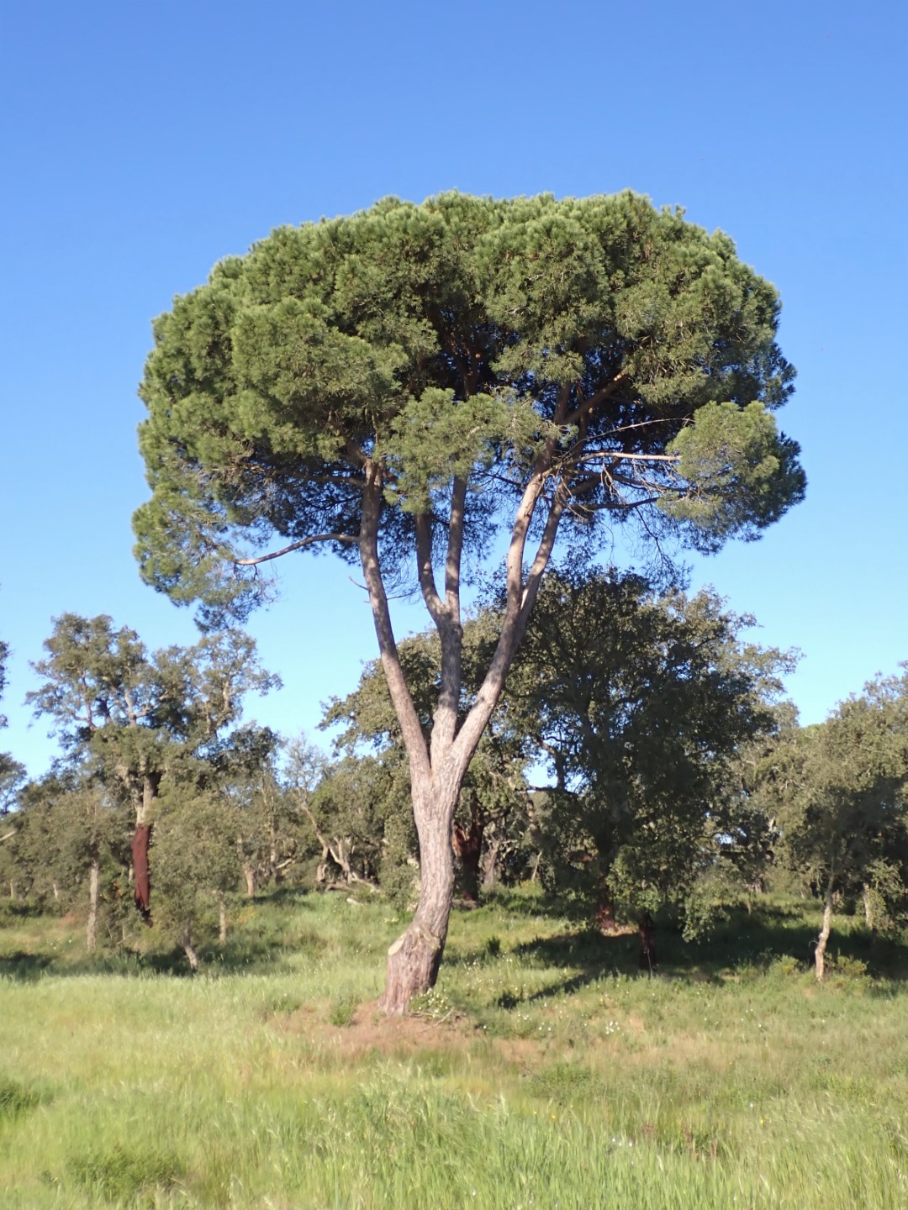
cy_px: 605
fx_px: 1119
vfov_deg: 56.8
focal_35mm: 32
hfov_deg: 44.2
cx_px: 454
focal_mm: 5.79
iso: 100
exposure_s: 1/125
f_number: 7.1
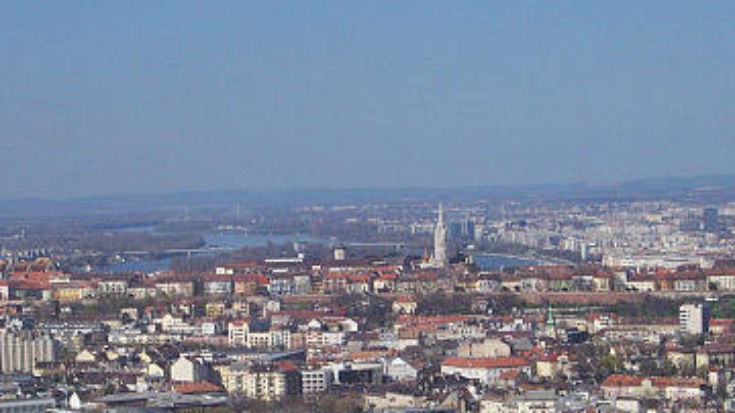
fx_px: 2707
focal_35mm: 139
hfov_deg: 15.4
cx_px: 296
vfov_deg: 8.7
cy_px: 319
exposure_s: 1/350
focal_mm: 16.8
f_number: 9.5
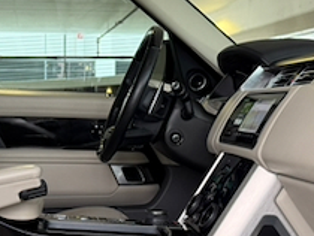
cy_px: 142
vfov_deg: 20.2
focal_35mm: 73
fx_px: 663
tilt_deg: -5.7
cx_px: 97
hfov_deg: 26.5
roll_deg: -0.8
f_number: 1.78
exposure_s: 1/121
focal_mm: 6.76
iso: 160
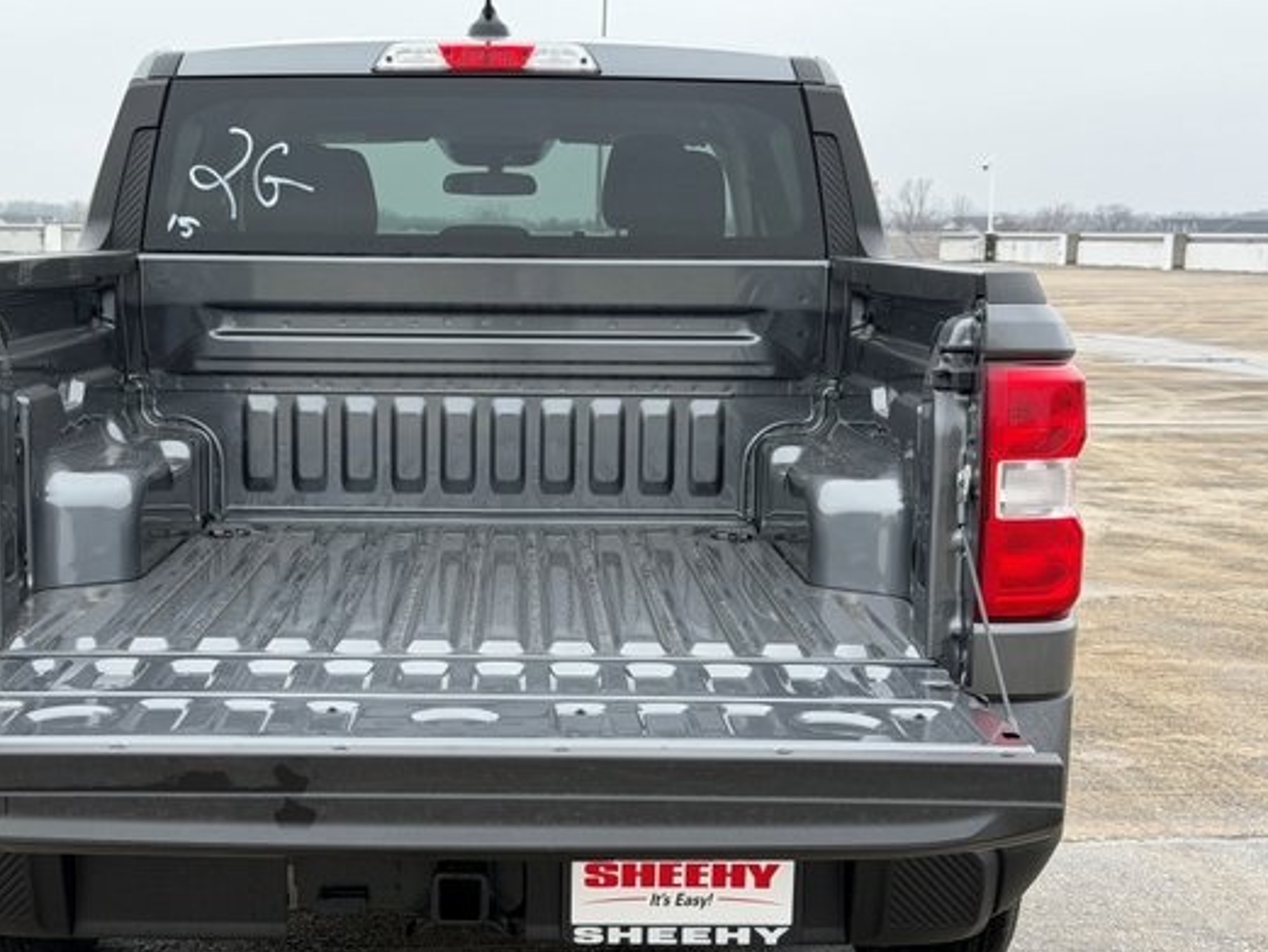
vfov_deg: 24.8
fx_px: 2162
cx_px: 501
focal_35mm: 59
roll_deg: -0.3
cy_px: 543
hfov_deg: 32.6
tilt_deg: -8.8
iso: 80
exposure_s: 1/1608
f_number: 1.78
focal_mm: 6.76
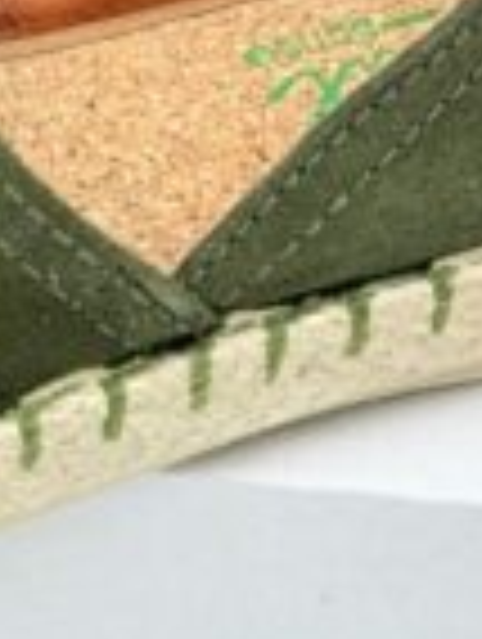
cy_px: -670
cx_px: -167
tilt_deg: -24.8
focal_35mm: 270
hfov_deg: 5.5
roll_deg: +0.5
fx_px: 4998
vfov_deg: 7.0
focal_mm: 6.76
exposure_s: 1/570
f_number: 1.78
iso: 64
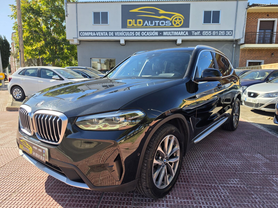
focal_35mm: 23
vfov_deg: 58.9
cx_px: 139
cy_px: 104
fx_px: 185
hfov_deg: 73.9
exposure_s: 1/3185
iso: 64
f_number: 1.4
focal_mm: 6.5
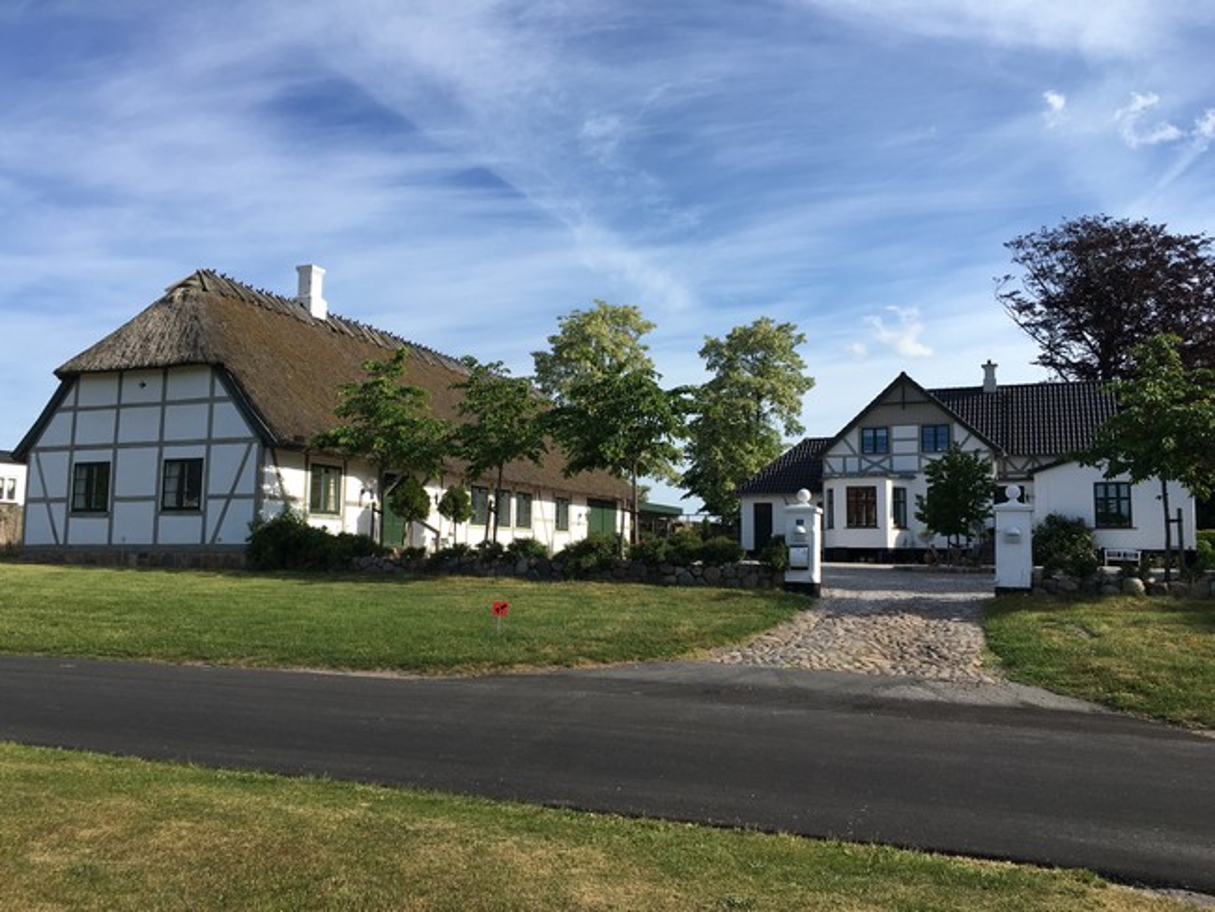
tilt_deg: +6.8
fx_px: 1018
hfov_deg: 61.6
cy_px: 456
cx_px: 608
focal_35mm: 29
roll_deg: -0.2
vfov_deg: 48.3
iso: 25
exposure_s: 1/1148
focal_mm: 4.15
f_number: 2.2
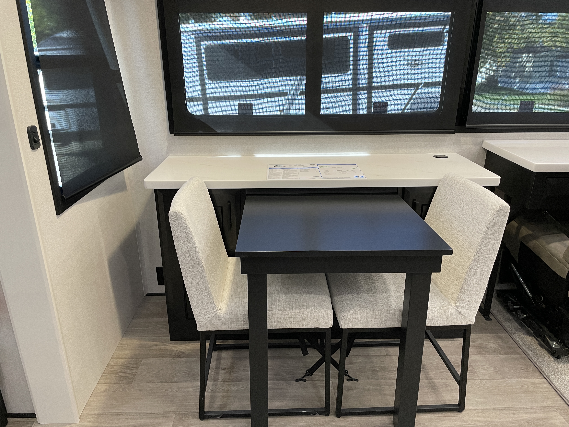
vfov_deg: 53.1
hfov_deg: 67.3
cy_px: 214
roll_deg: +1.6
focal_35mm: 26
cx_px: 284
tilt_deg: -19.2
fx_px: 427
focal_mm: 4.2
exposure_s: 1/60
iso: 125
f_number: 1.6
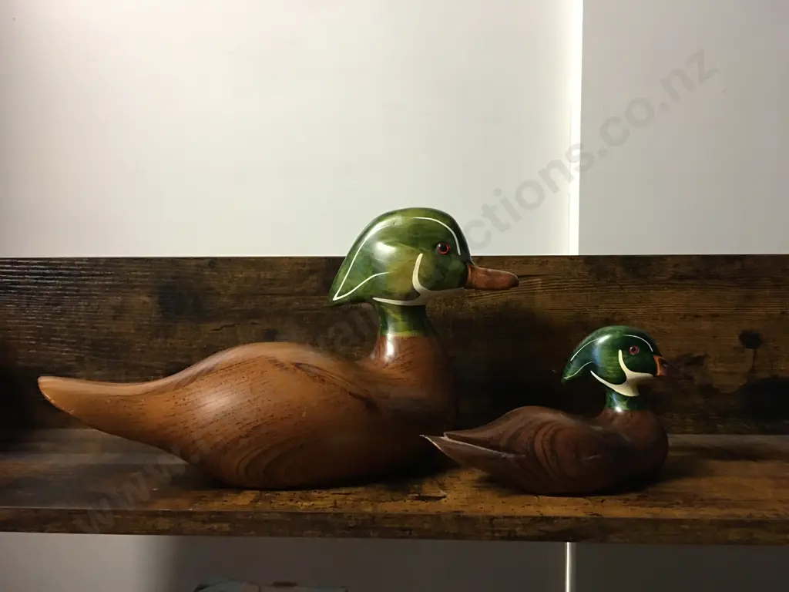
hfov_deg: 61.7
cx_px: 394
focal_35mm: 29
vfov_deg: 48.2
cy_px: 296
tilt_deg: +0.3
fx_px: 661
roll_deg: -1.4
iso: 125
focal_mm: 4.15
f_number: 2.2
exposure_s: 1/8
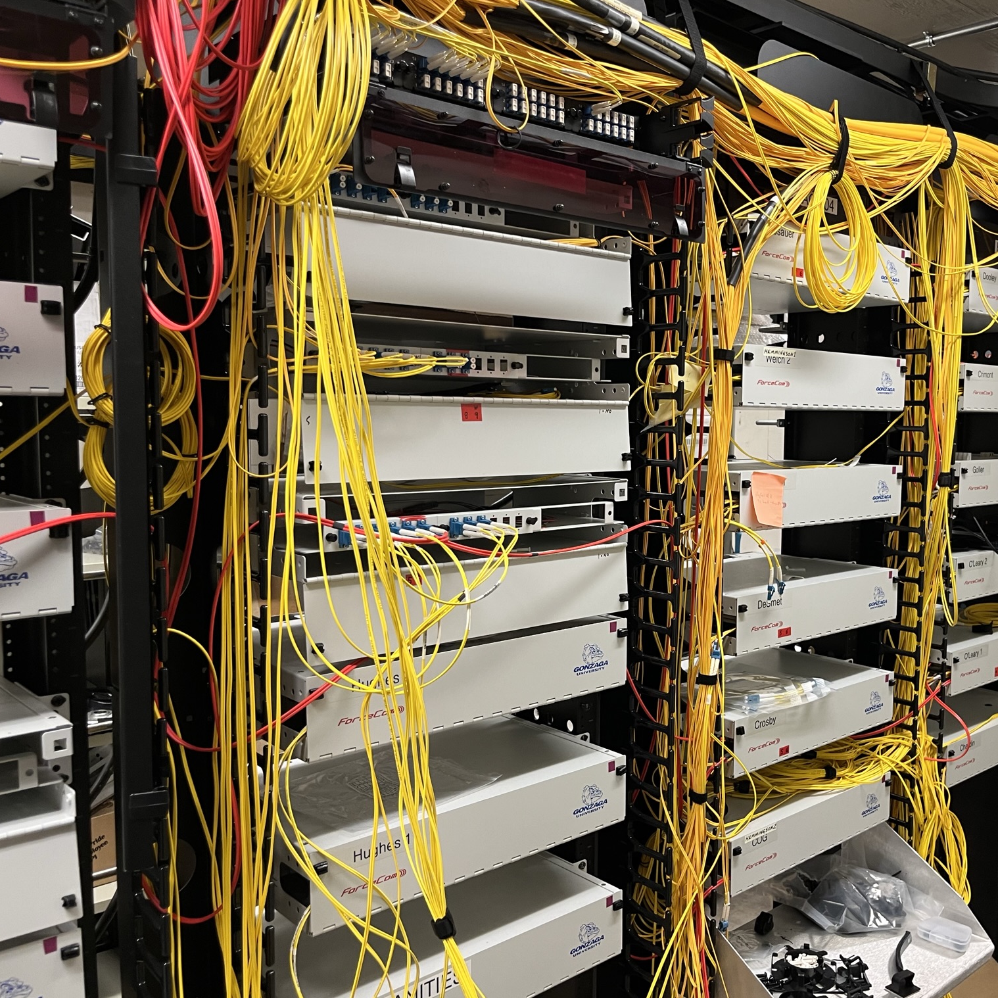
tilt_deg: -5.5
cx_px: 648
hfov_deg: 51.7
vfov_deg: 52.5
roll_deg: -1.2
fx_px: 1011
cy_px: 504
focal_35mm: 31
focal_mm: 5.1
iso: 100
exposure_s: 1/60
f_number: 1.6
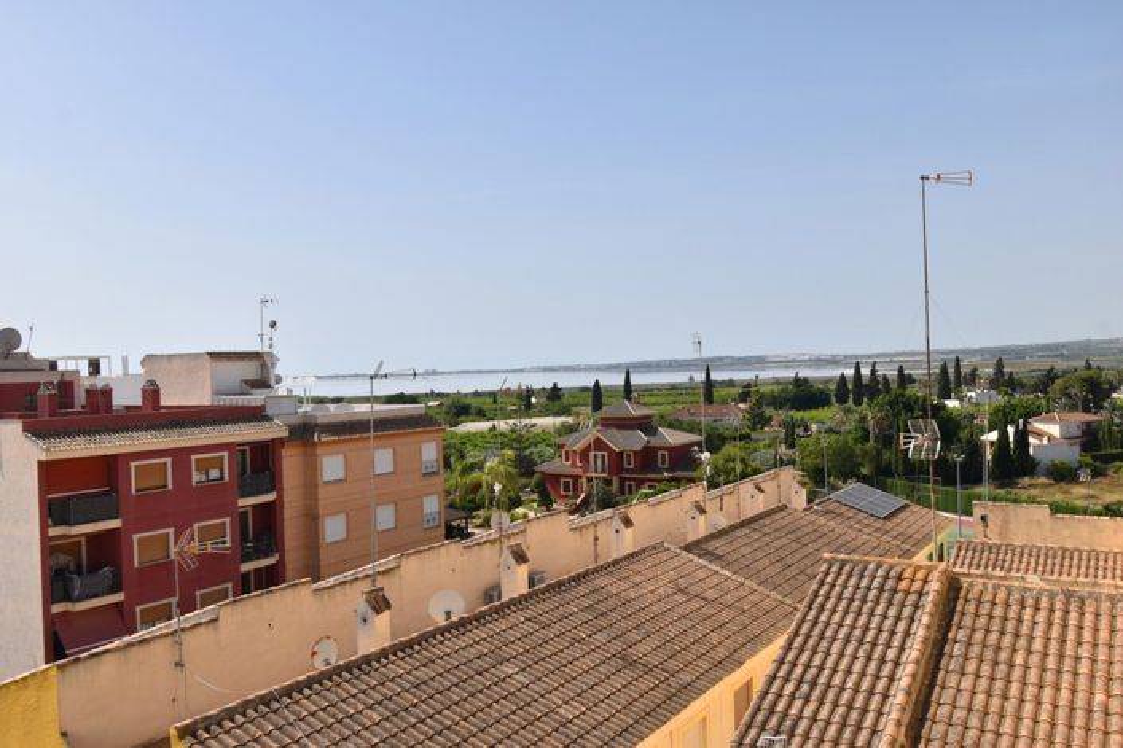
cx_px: 562
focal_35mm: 30
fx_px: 936
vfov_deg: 43.6
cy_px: 374
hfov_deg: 61.9
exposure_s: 1/320
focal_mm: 20
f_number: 9
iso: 100
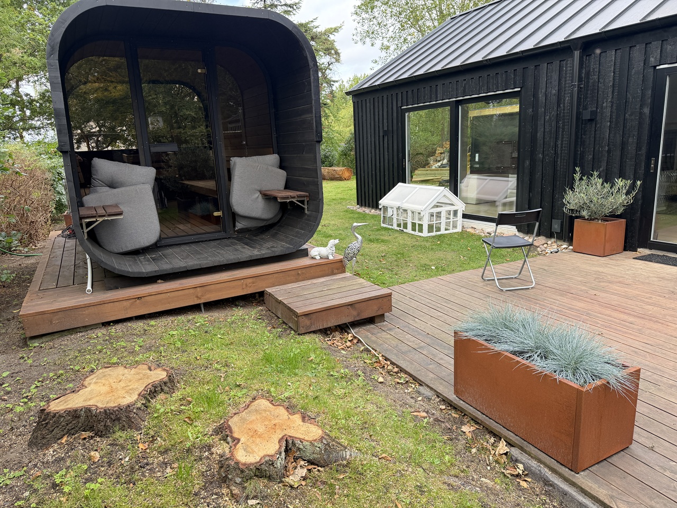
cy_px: 254
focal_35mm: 24
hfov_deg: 71.6
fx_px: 469
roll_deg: +3.2
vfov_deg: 56.8
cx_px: 338
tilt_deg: -12.8
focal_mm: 6.76
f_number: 1.78
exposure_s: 1/481
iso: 100
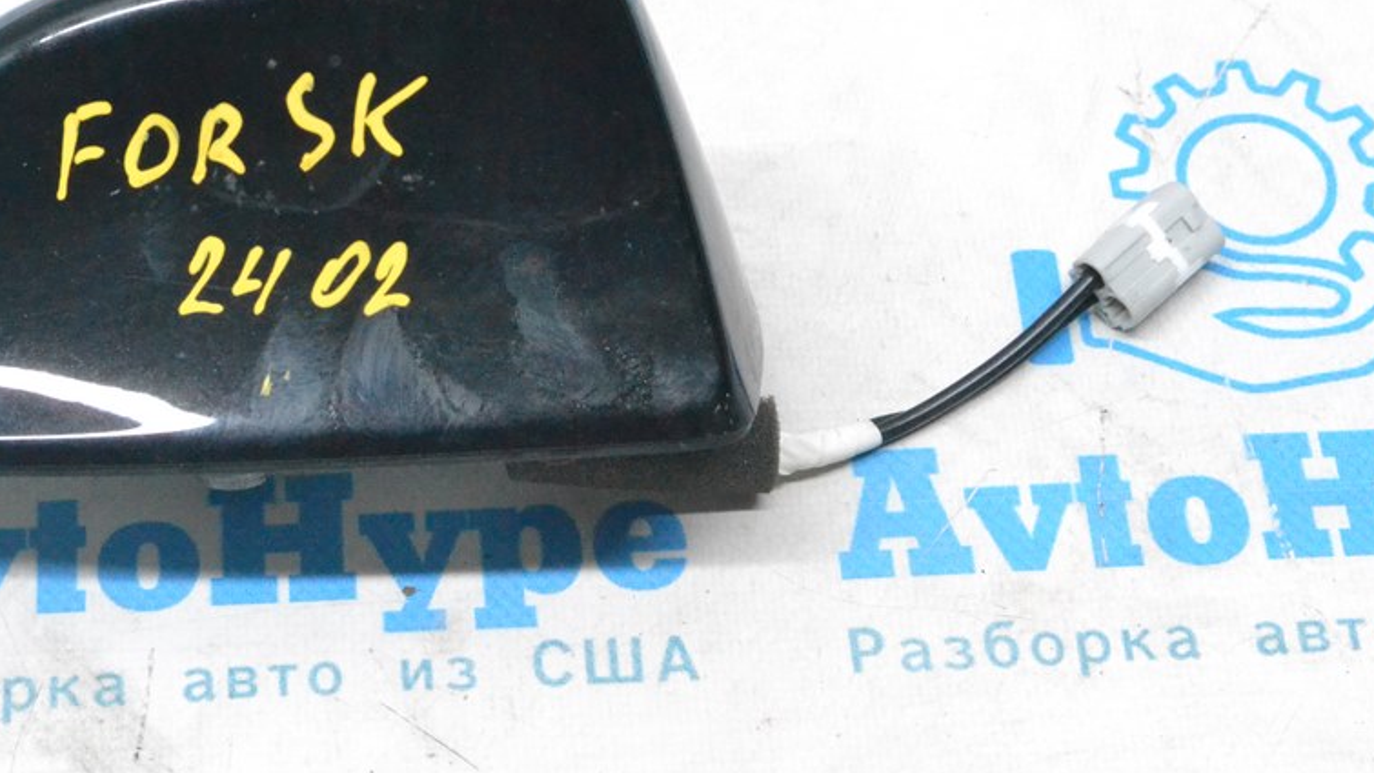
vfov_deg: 12.3
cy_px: 192
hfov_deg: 21.7
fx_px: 3571
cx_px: 464
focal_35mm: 98
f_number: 9
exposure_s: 1/160
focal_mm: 46
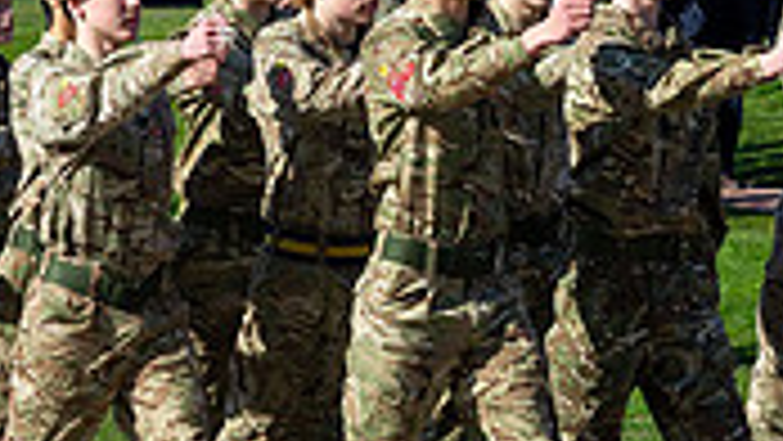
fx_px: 5545
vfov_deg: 4.6
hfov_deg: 8.0
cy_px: 345
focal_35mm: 267
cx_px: -47
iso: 250
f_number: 9
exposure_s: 1/320
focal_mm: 70
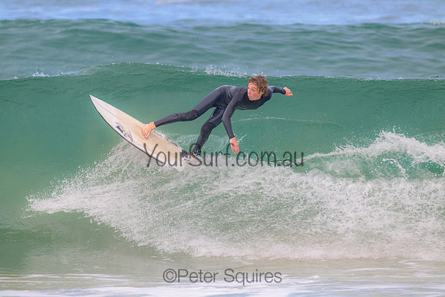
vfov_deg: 2.3
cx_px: 222
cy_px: 148
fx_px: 7418
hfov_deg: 3.4
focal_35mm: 600
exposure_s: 1/1250
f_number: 11
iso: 2200
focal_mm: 600
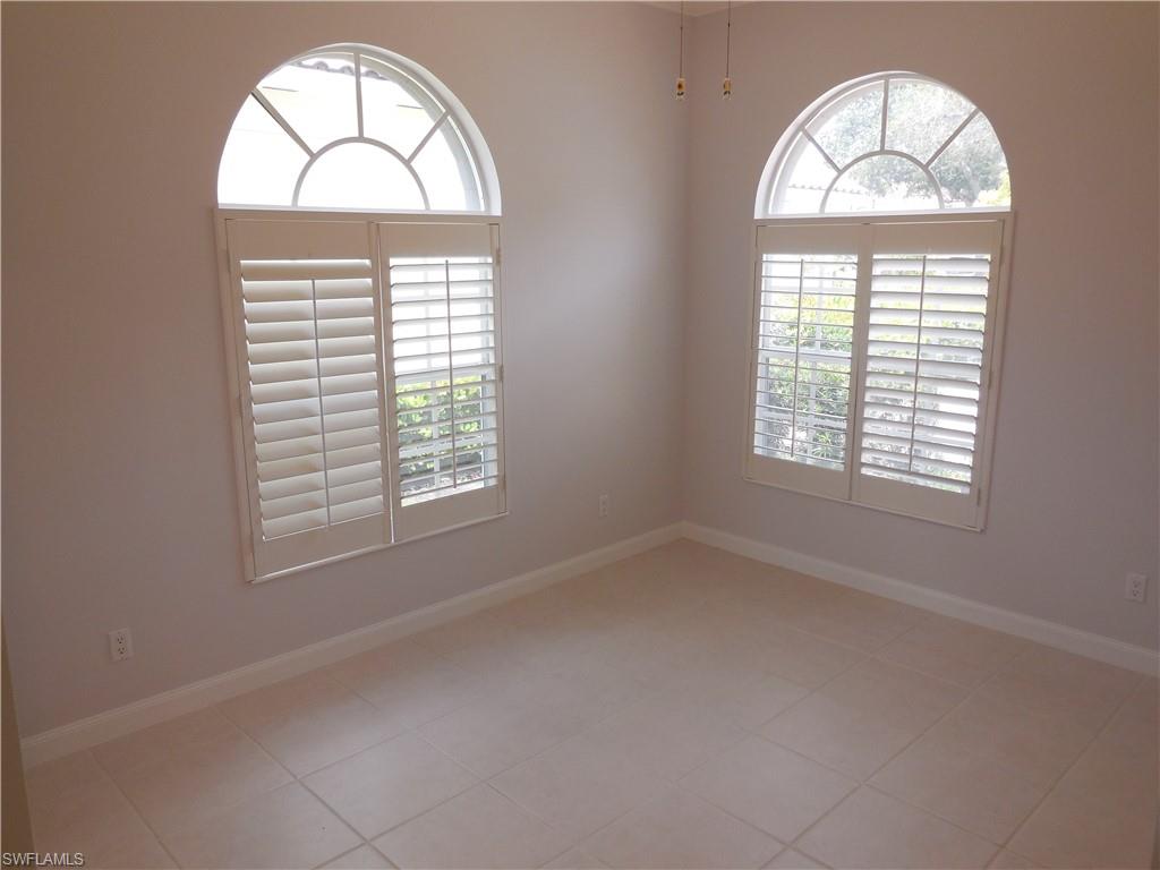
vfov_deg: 54.9
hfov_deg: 69.4
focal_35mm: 25
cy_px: 435
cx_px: 580
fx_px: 838
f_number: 3.1
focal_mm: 4.5
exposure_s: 1/80
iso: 125
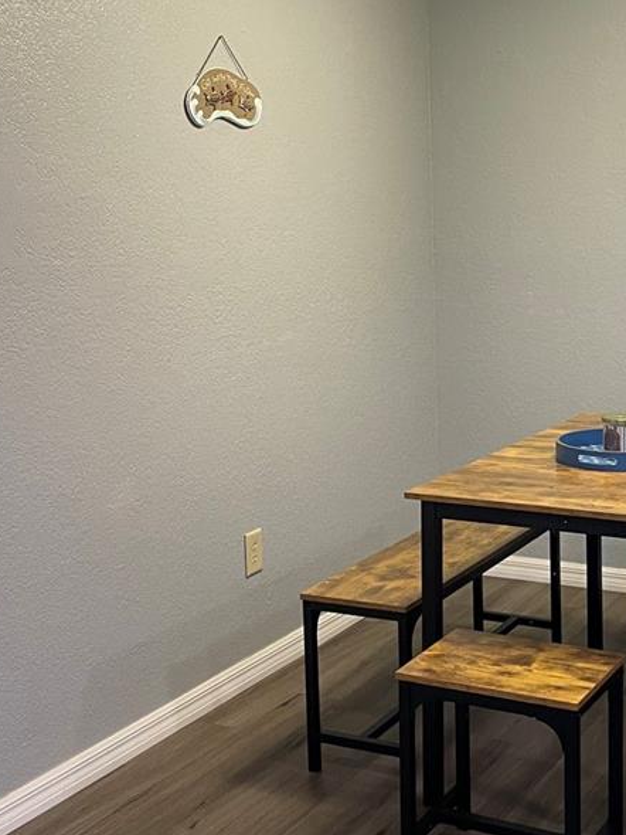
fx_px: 1277
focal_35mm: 53
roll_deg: +2.3
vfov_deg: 36.1
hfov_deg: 27.3
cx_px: 436
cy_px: 373
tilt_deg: -5.9
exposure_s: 1/60
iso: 160
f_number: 1.6
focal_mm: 4.2
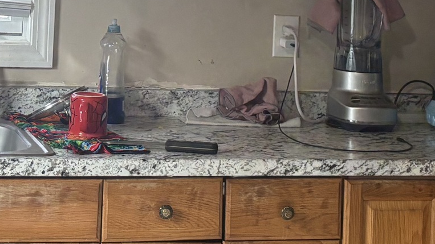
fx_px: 1315
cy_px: -163
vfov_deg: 10.2
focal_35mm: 114
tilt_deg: +2.8
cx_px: 68
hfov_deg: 18.6
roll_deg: -2.8
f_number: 1.6
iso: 160
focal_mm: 5.96
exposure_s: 1/120
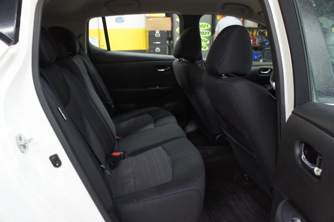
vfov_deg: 47.9
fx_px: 250
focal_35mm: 27
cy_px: 111
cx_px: 167
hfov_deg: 67.4
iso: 800
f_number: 3.5
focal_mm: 18
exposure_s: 1/30
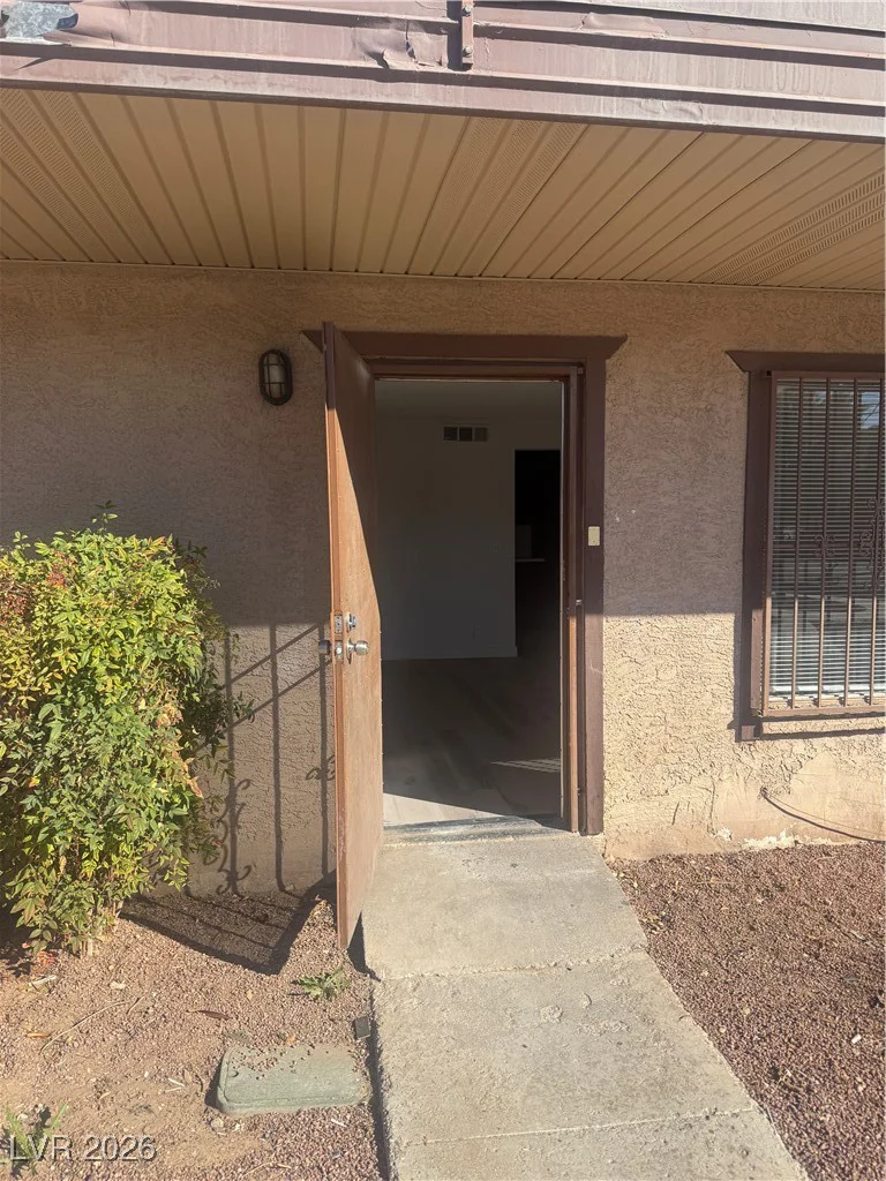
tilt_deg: -4.3
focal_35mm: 24
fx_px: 819
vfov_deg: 71.6
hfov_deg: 56.8
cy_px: 590
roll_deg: -0.1
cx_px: 443
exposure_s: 1/3413
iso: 80
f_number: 1.78
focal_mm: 6.76
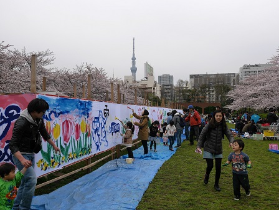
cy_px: 105
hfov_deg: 54.0
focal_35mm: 34
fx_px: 274
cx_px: 140
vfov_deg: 41.8
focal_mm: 17
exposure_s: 1/500
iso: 200
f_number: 6.3
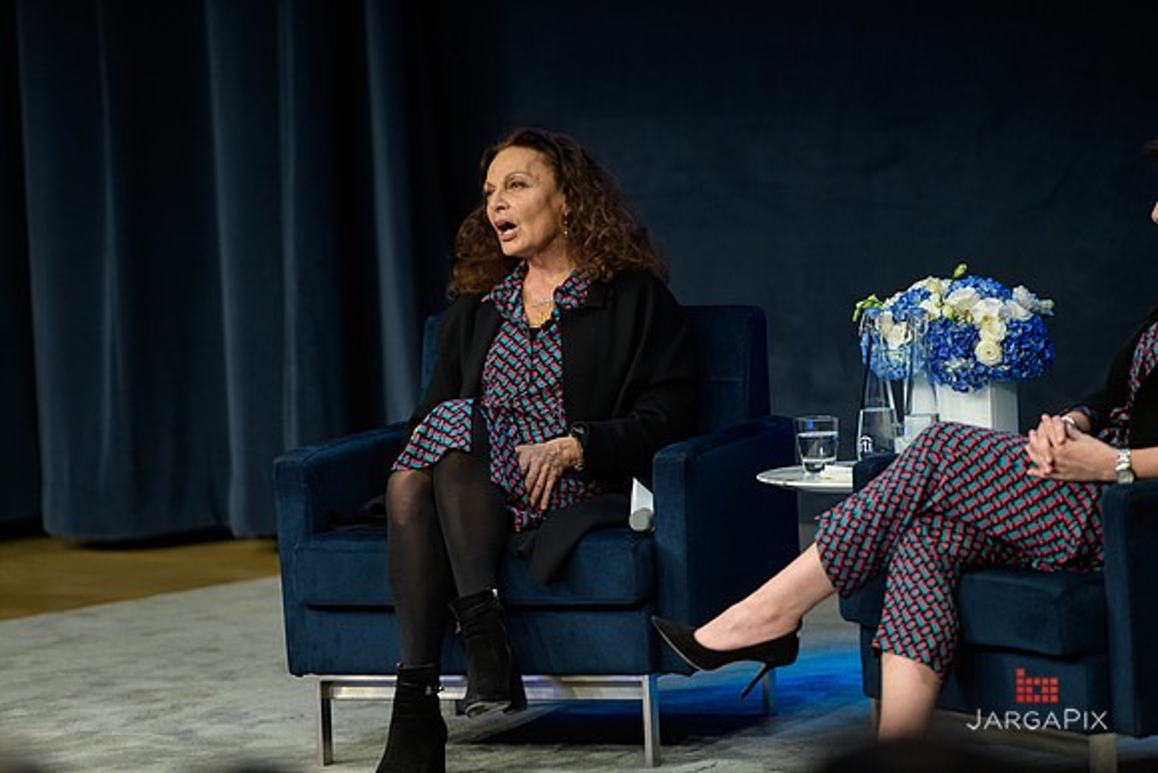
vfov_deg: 6.9
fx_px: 6435
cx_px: 579
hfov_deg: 10.3
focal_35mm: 200
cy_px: 386
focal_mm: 200
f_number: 3.2
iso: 1000
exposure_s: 1/200
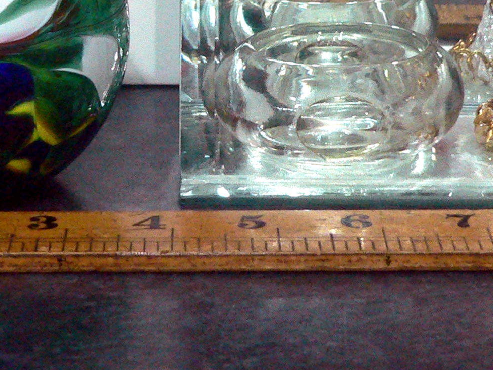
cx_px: 276
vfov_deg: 10.5
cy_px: 33
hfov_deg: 14.1
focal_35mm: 140
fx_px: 1995
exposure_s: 1/30
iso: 400
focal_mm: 8.9
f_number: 2.8
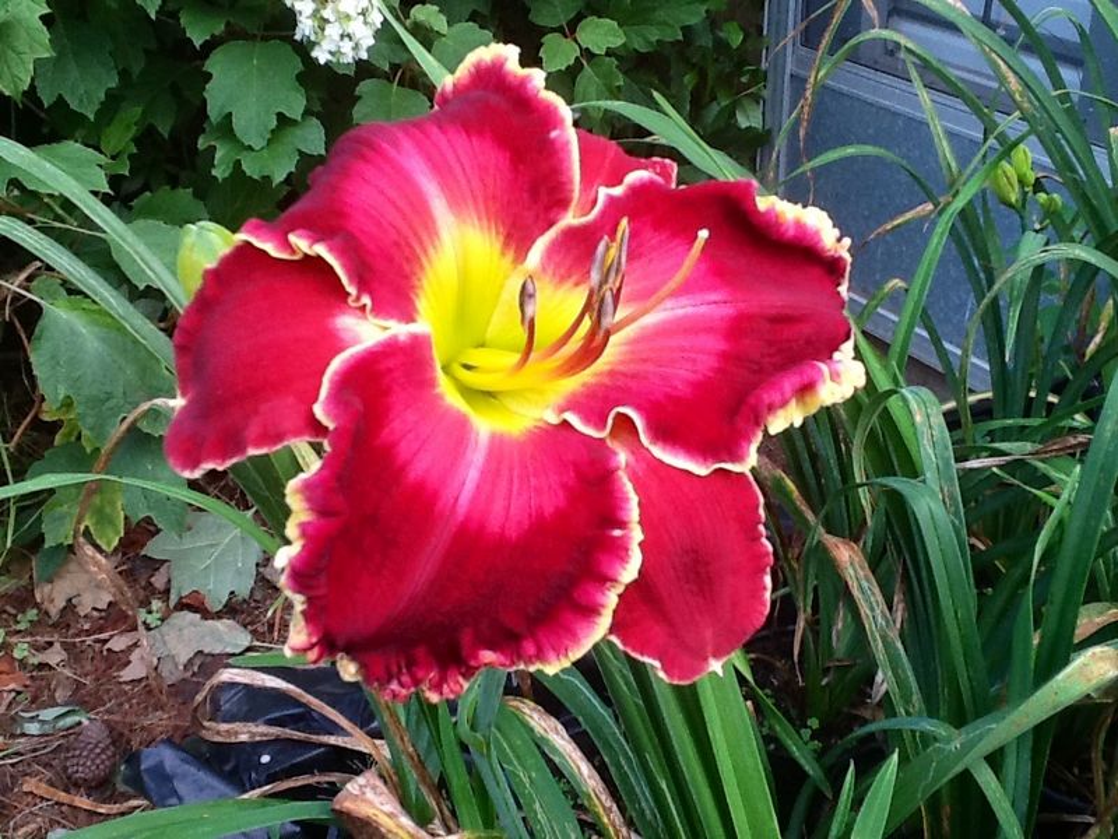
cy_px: 420
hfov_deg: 42.9
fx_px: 1421
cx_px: 559
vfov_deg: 32.9
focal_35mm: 44
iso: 50
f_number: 2.4
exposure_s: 1/60
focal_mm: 2.03
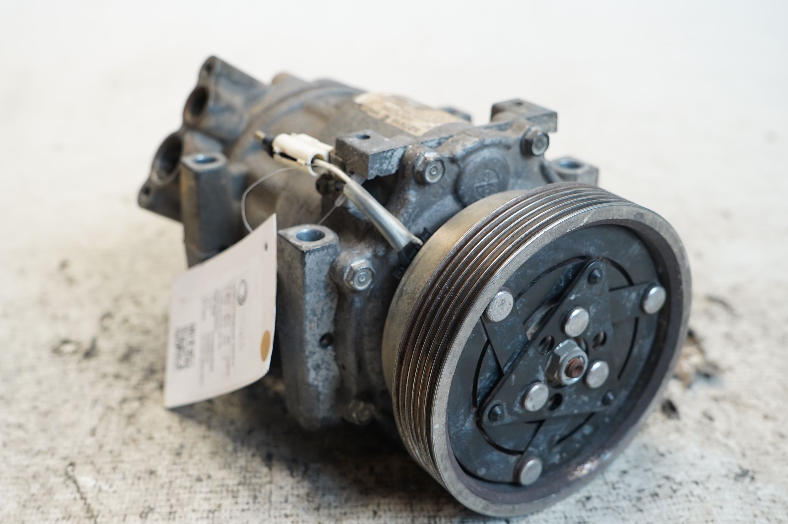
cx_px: 394
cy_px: 262
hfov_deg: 45.5
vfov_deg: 31.1
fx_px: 940
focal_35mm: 43
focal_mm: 29
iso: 320
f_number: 4
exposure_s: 1/60
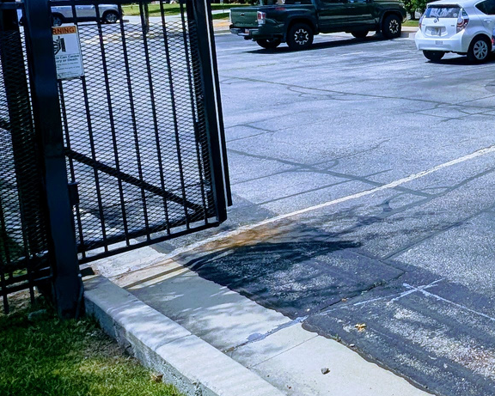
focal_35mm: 45
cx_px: 572
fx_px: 659
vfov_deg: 32.3
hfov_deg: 34.3
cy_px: 67
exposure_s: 1/1692
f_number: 2.2
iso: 45
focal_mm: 1.95
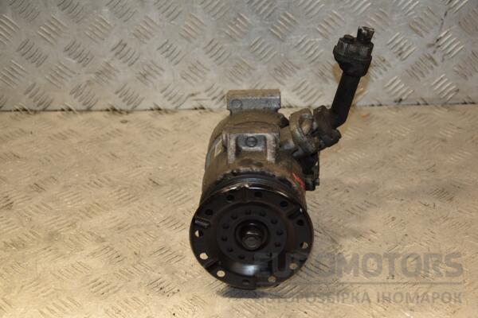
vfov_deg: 18.2
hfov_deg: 27.0
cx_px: 239
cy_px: 159
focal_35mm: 75
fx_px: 996
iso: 800
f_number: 5
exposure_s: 1/200
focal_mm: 50
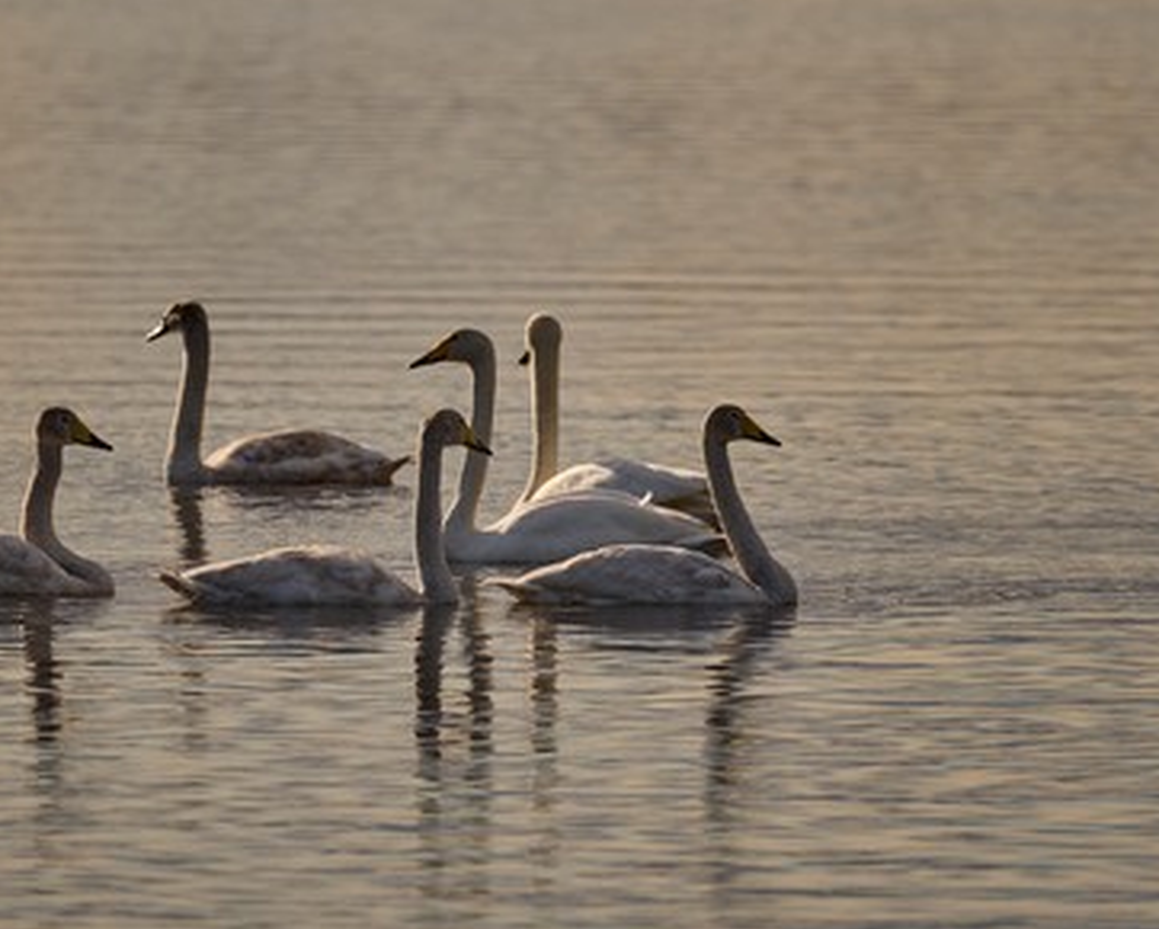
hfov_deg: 2.3
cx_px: 423
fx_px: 28452
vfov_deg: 1.9
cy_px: 399
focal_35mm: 829
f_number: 7.1
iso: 200
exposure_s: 1/2500
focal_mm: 500
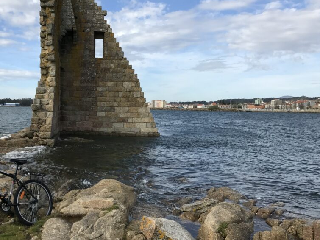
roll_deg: -0.4
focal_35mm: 38
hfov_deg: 48.2
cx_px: 109
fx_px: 351
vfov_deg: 37.6
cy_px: 100
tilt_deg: +0.5
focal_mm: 3.99
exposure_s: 1/2227
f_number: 1.8
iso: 20
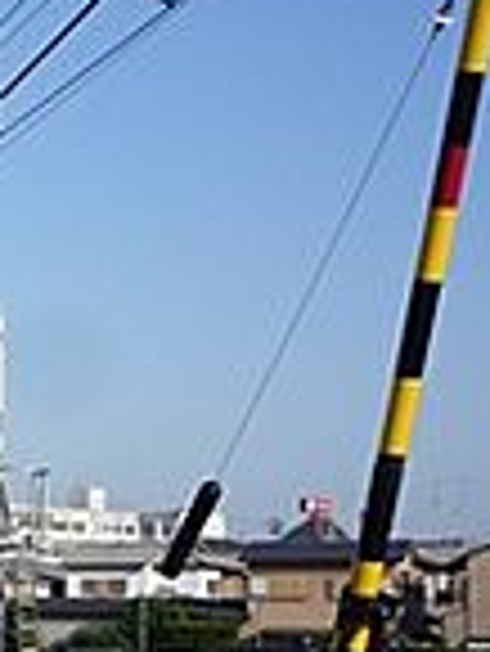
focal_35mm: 73
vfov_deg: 25.9
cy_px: 576
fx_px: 1376
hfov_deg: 17.0
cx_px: -364
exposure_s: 1/640
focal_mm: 4.4
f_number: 4
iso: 100
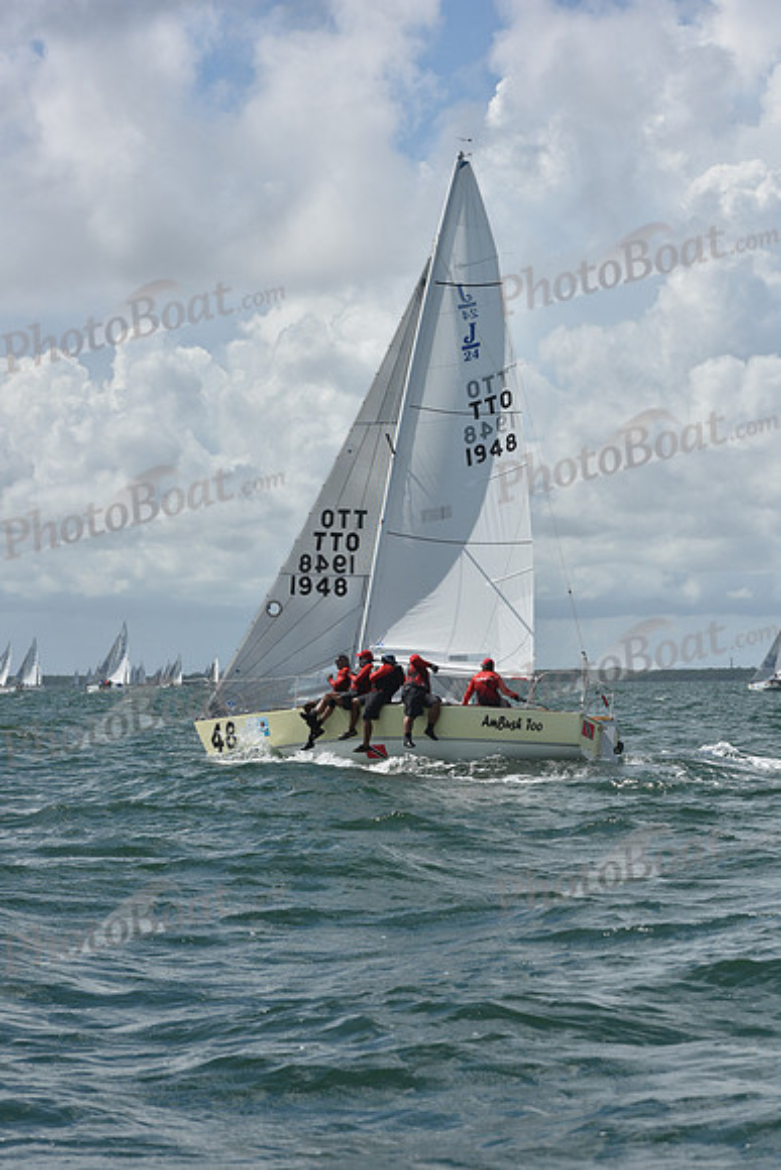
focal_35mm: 98
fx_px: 3187
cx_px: 390
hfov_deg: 14.0
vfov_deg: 20.8
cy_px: 585
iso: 250
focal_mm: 98
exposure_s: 1/1600
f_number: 9
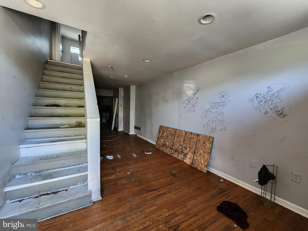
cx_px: 154
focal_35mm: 13
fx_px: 116
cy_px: 116
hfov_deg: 106.2
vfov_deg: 89.9
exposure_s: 1/30
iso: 500
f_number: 2.2
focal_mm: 2.2
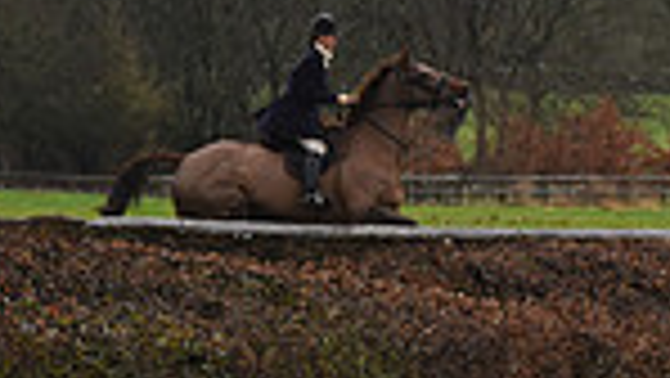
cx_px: 1201
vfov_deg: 1.5
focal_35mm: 814
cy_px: 220
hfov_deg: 2.6
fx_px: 14469
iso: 2500
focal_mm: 200
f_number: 10
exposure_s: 1/1000
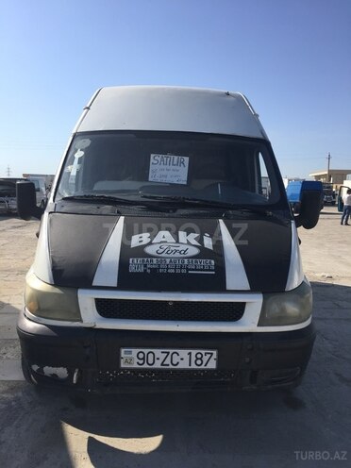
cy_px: 234
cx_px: 176
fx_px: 392
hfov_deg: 48.2
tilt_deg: -4.6
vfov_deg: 61.7
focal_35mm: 29
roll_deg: -0.7
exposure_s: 1/2198
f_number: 2.2
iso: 32
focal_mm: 4.15
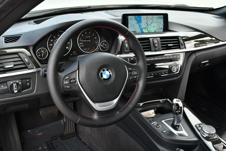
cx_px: 113
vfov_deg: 30.6
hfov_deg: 44.5
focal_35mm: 44
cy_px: 76
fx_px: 276
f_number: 5
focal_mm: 22
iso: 400
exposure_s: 1/250
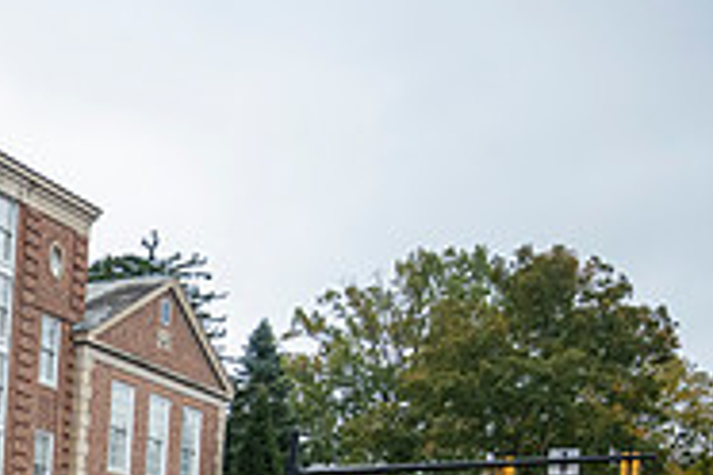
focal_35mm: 75
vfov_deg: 16.9
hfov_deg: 23.4
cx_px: -249
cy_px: 661
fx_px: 1485
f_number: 4
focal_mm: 24
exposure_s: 1/1600
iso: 1000
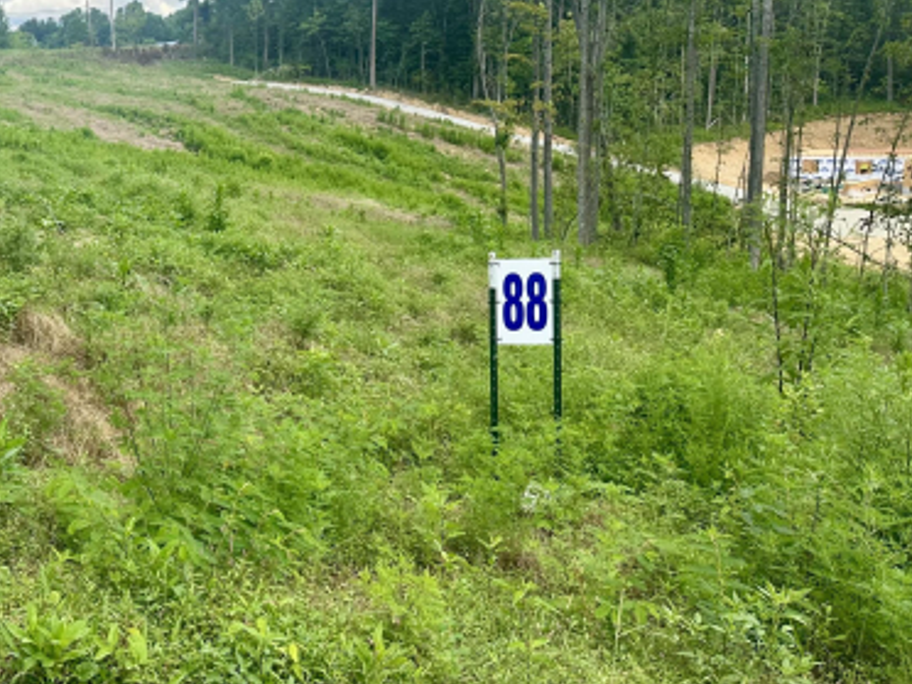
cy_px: 267
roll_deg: +2.6
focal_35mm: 43
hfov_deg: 40.8
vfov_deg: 33.5
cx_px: 107
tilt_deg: -7.8
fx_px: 1133
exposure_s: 1/1171
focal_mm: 6.86
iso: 80
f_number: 1.78
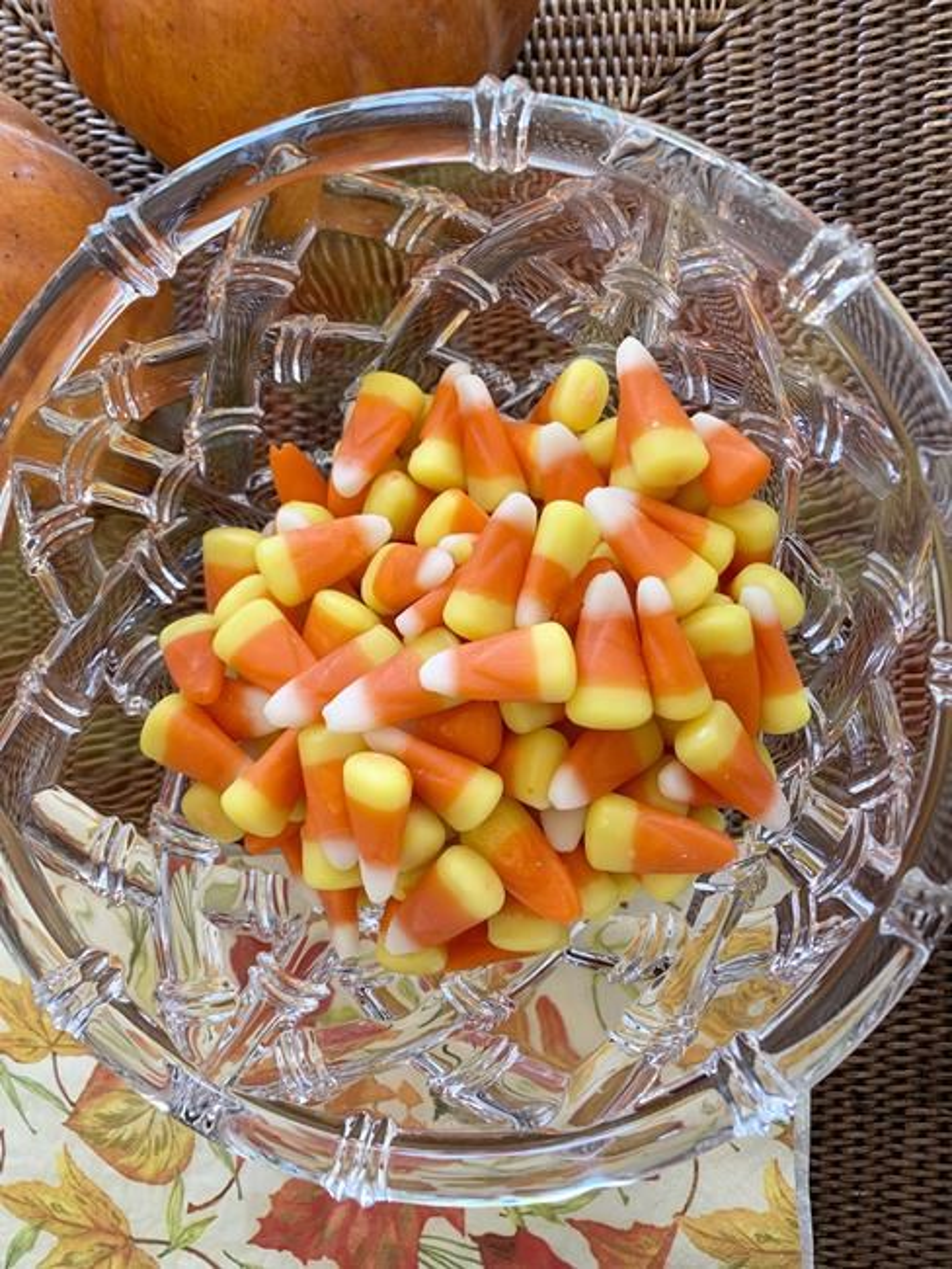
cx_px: 476
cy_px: 634
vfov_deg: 67.3
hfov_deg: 53.1
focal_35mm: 26
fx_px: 953
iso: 100
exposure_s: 1/62
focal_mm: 4.25
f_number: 1.8
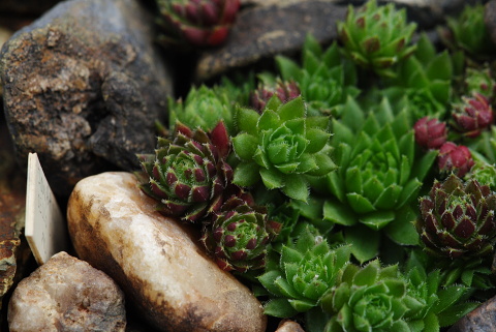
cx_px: 248
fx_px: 1758
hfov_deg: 16.1
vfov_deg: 10.8
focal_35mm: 128
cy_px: 166
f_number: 8
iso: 400
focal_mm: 85
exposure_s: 1/125
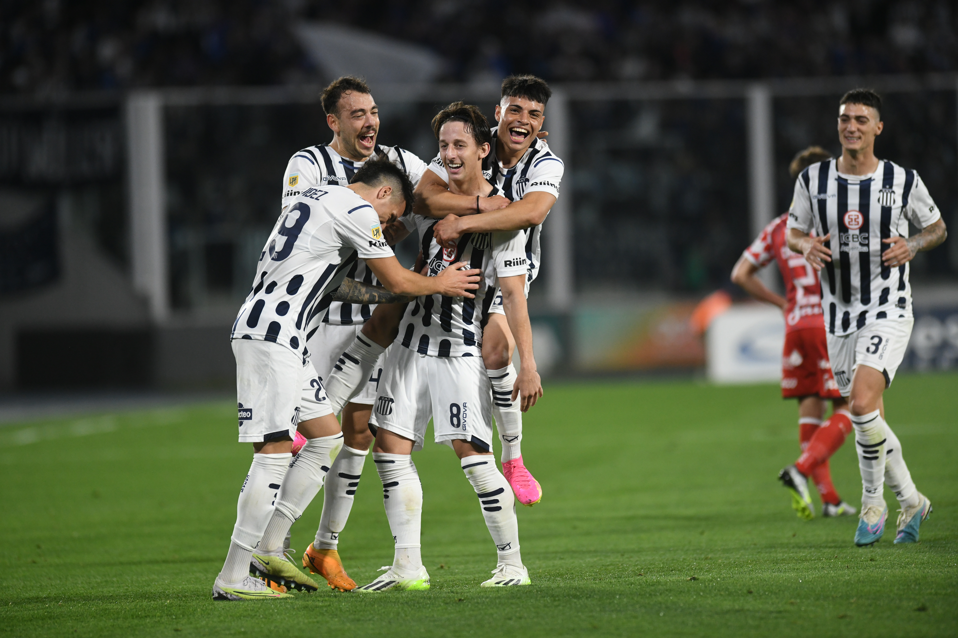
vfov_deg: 4.6
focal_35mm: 300
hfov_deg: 6.9
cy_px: 319
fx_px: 7983
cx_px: 479
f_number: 2.8
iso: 2000
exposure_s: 1/1600
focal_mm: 300
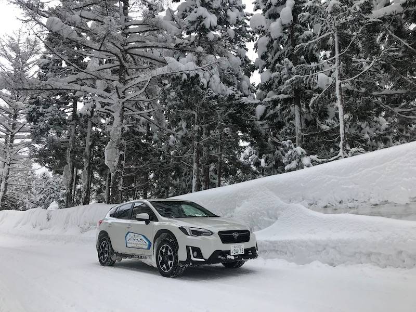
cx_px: 208
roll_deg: -0.4
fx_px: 336
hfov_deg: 63.4
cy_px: 156
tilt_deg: +8.9
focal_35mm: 28
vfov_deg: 49.7
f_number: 1.8
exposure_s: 1/1100
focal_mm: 3.99
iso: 20
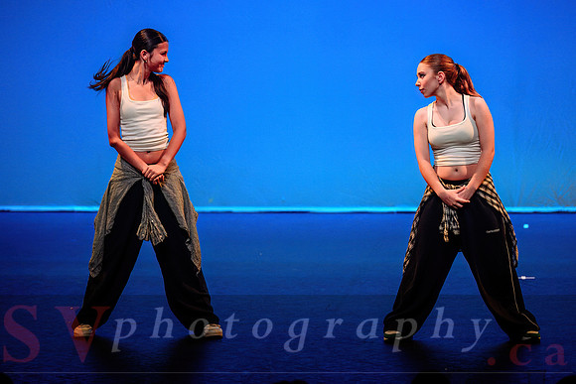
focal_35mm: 187
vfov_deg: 7.4
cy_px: 186
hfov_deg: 11.0
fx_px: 2988
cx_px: 289
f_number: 2.8
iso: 1600
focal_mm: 150
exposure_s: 1/500
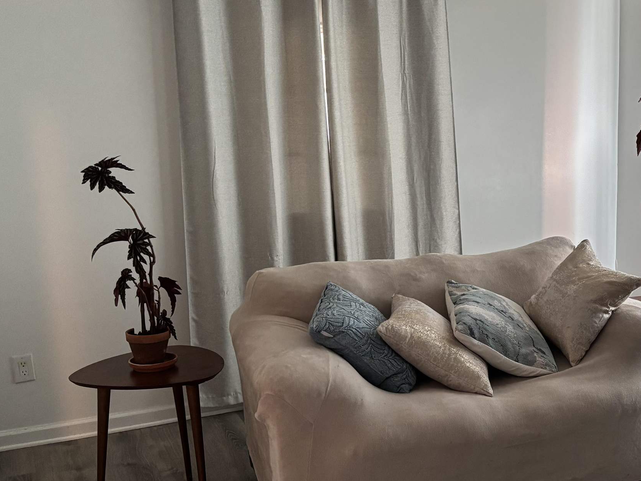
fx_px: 889
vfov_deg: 30.2
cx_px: 553
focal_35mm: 48
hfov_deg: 37.5
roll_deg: +0.2
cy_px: 265
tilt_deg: -11.1
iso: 250
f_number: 1.6
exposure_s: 1/60
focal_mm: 5.96
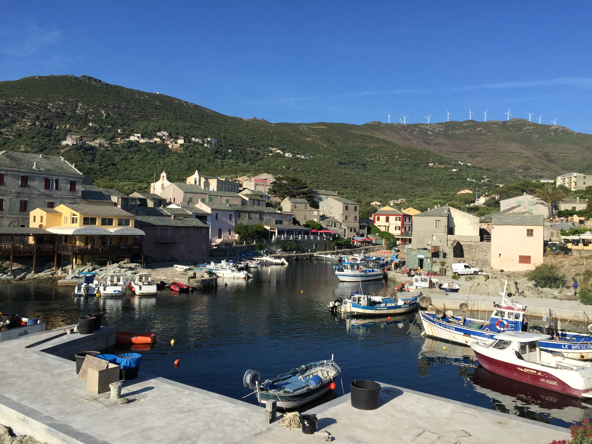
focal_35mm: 29
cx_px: 296
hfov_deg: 61.7
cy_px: 222
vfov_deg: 48.2
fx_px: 496
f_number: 2.2
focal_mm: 4.15
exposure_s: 1/2083
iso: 32
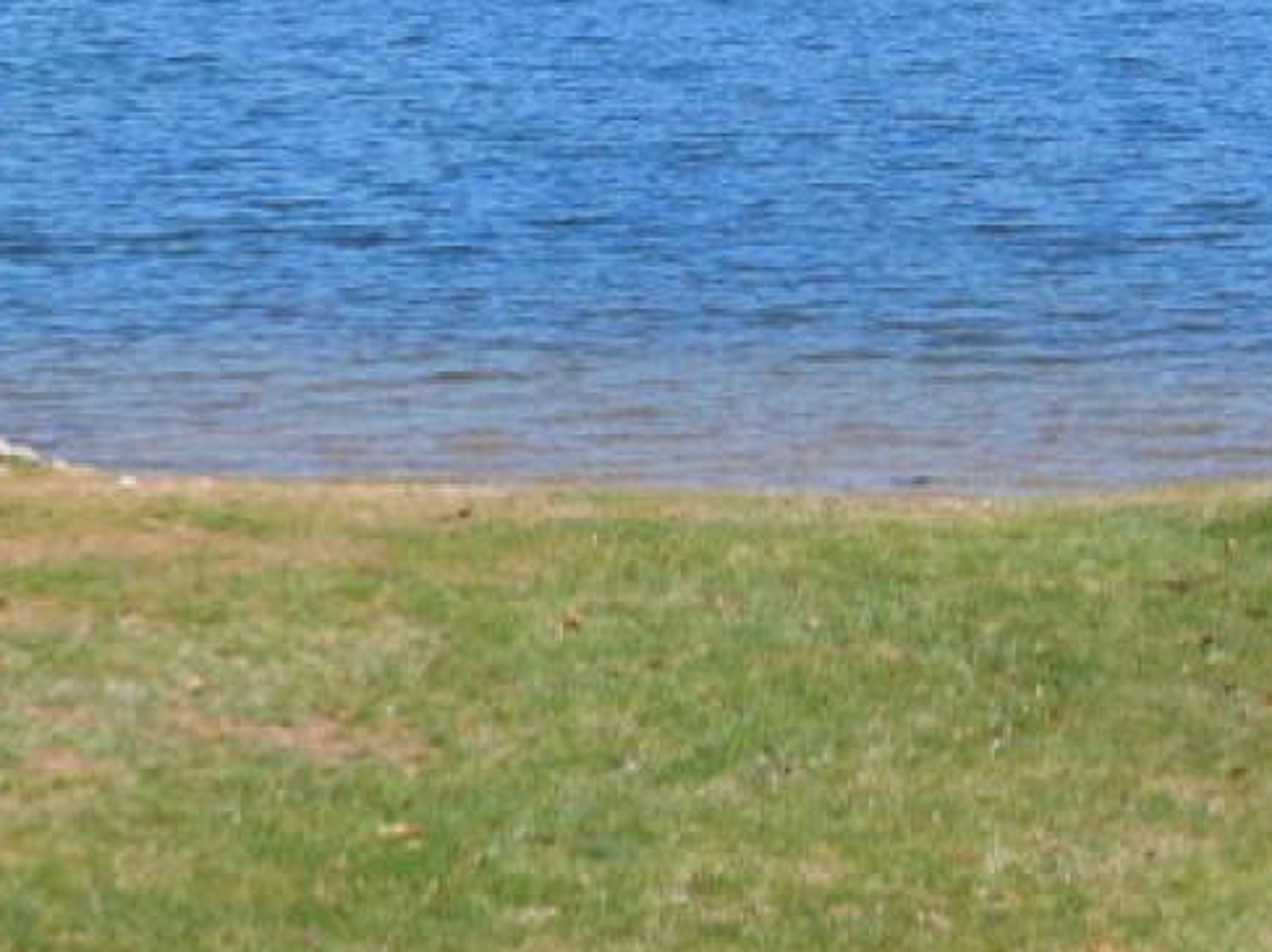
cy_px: 37
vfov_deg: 12.6
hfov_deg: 16.9
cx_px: 890
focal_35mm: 116
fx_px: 4260
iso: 125
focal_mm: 9.8
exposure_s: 1/800
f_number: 4.2
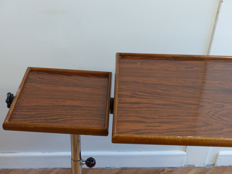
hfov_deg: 37.5
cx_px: 112
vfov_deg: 28.6
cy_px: 89
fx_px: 342
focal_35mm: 51
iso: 400
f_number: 2.8
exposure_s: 1/20
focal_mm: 8.7
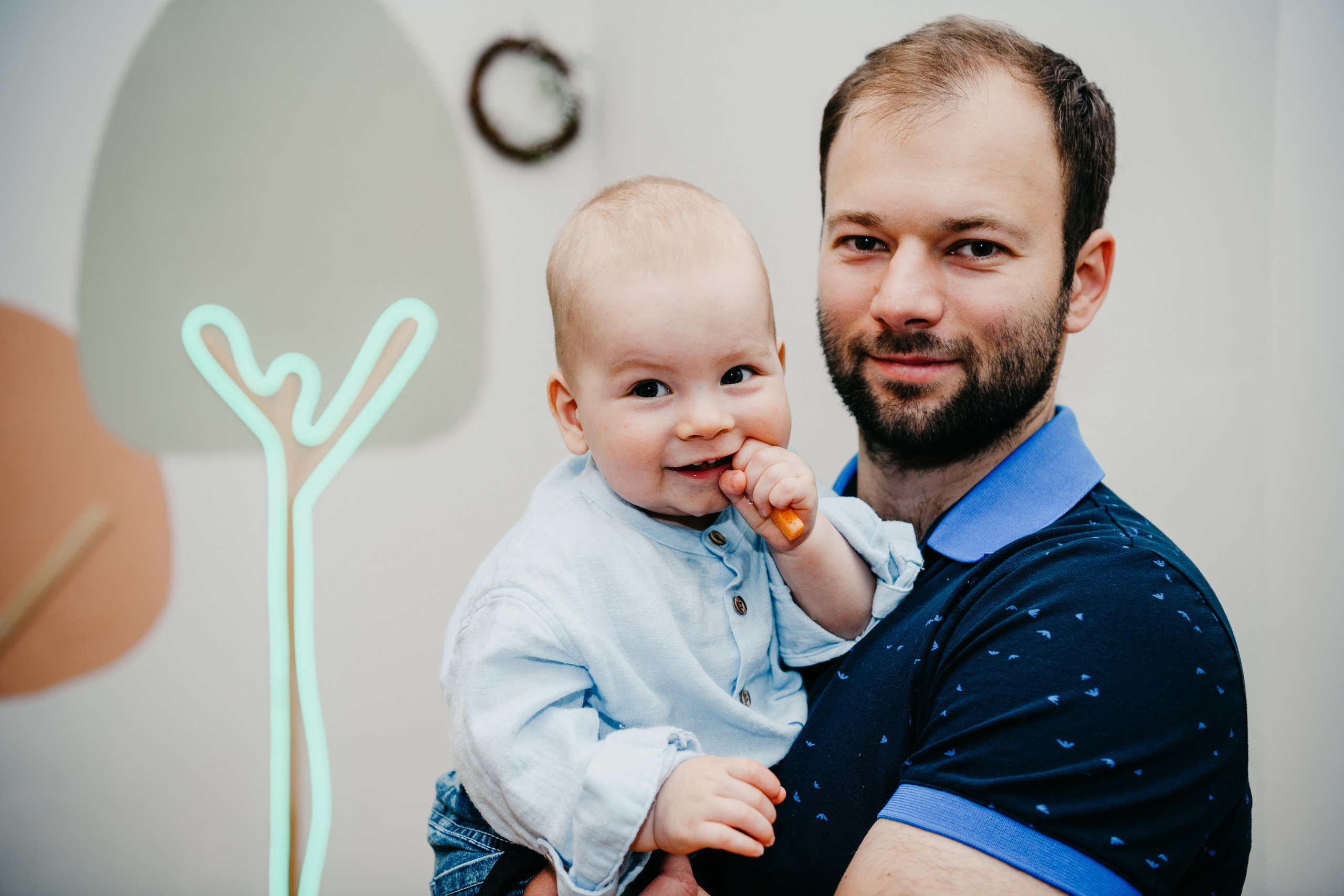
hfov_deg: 44.5
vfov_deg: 30.5
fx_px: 1643
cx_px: 672
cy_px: 448
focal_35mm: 44
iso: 160
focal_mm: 44
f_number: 3.2
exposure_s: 1/160
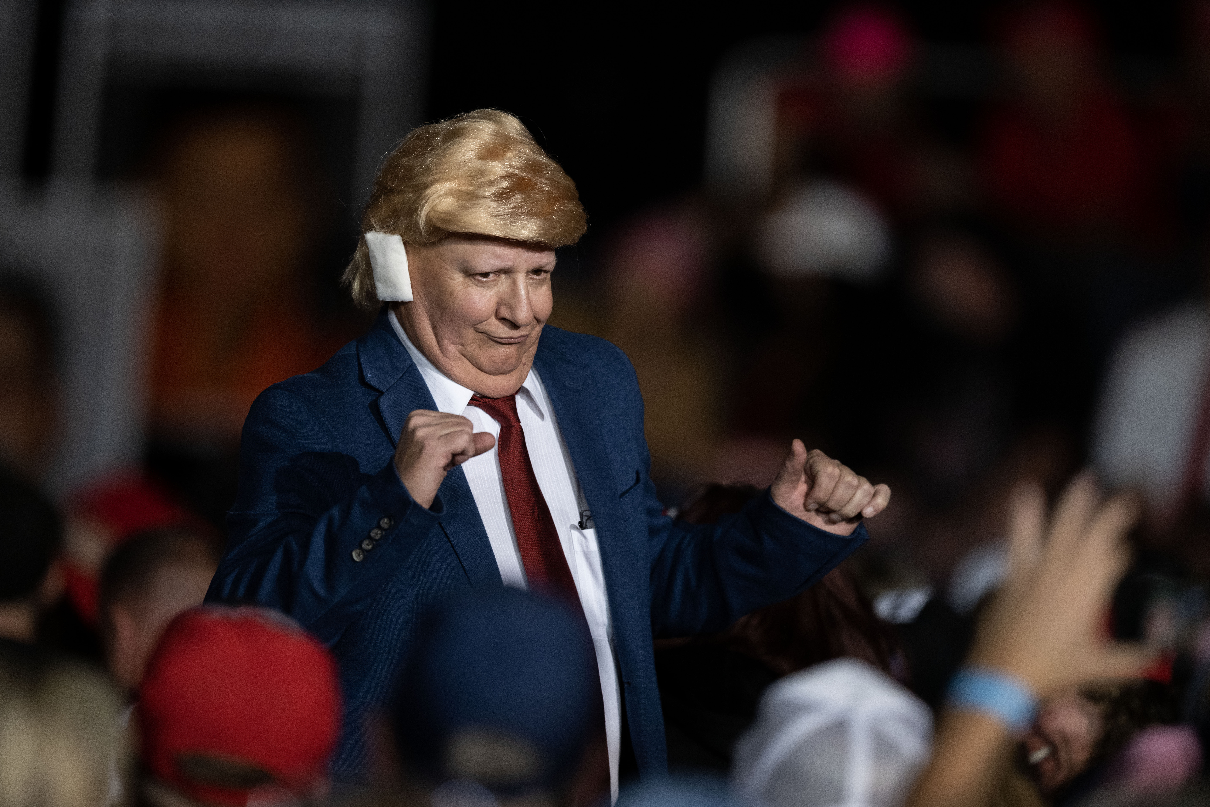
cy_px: 404
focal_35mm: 400
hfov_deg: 5.2
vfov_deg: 3.4
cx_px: 605
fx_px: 13443
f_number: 2.8
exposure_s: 1/2000
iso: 3200
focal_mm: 400
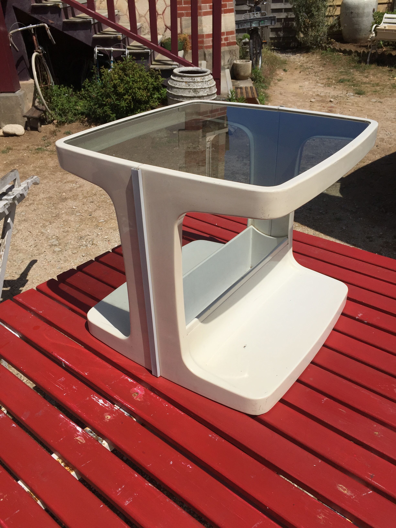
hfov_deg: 48.2
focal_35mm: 29
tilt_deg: -32.3
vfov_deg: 61.7
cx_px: 198
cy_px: 264
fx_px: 442
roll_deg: +3.4
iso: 32
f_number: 2.2
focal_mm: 4.15
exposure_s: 1/6623
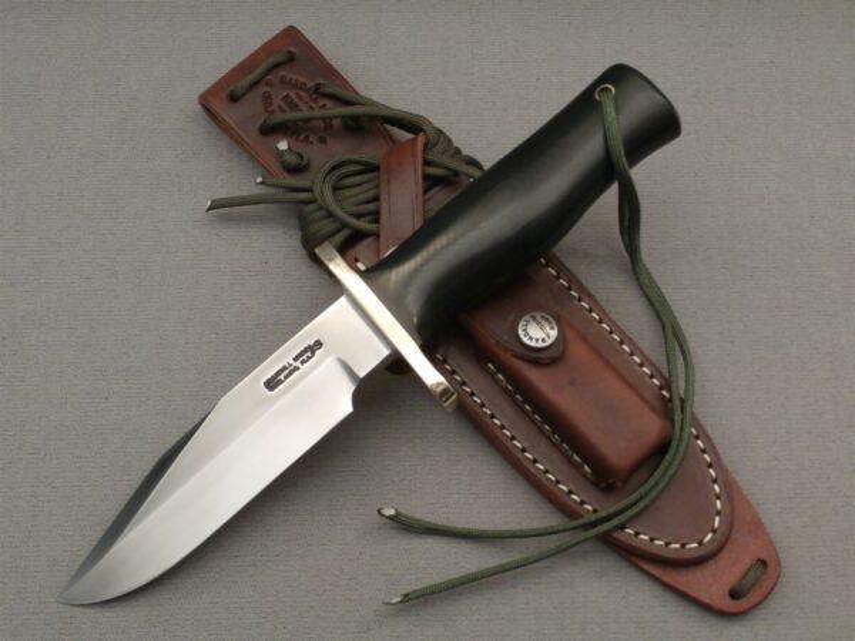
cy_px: 320
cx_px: 428
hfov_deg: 50.1
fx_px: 914
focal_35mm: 37
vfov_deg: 38.7
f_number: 3.5
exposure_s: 1/20
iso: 400
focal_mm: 6.6
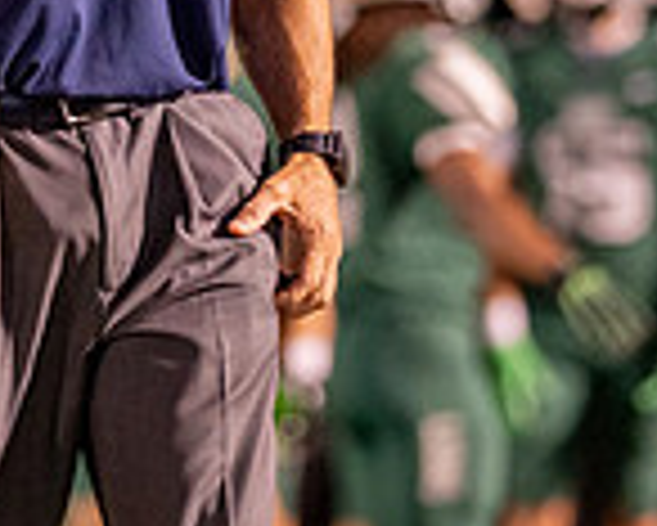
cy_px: 10
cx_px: 206
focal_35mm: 616
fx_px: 11986
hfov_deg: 3.1
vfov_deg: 2.5
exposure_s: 1/800
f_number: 1.8
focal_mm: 135
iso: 1250
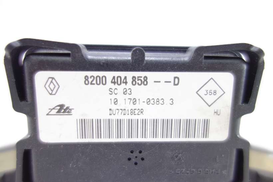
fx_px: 212
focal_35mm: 28
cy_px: 91
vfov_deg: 46.4
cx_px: 136
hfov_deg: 65.5
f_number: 1.8
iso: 125
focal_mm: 10.4
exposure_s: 1/40
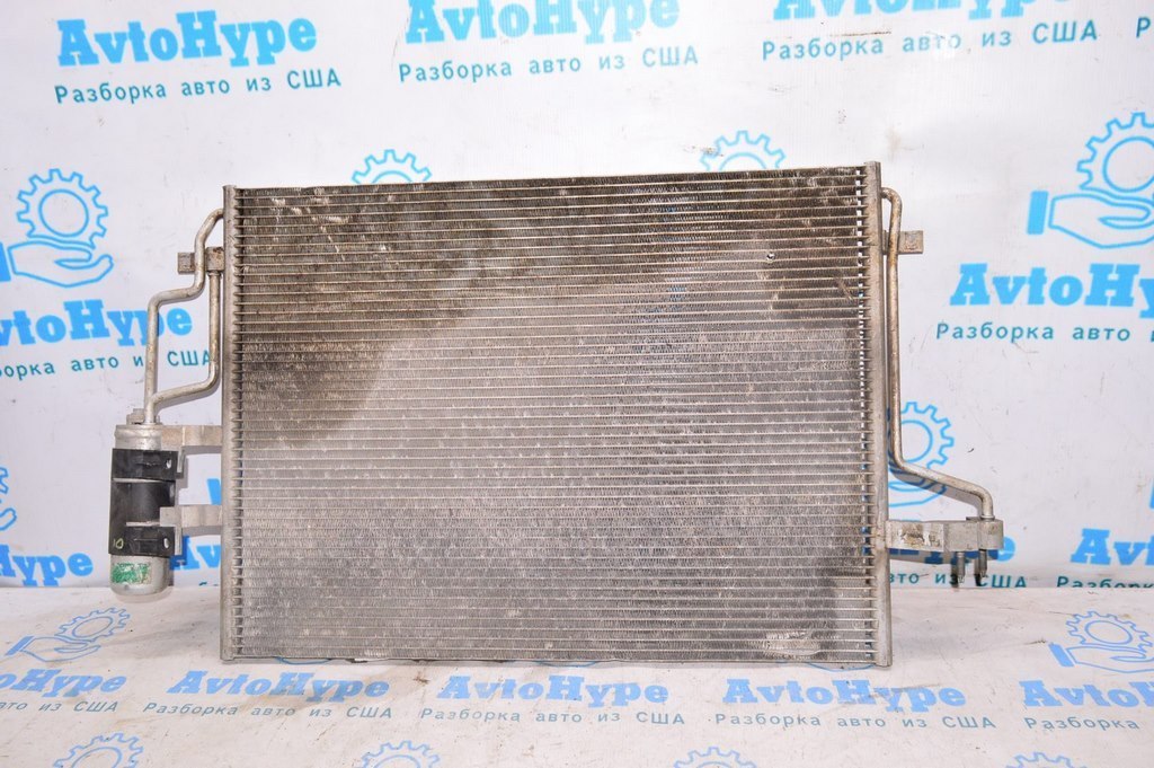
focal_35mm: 27
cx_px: 577
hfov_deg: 67.4
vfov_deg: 47.9
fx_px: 865
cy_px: 384
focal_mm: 18
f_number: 8
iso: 1600
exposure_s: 1/100
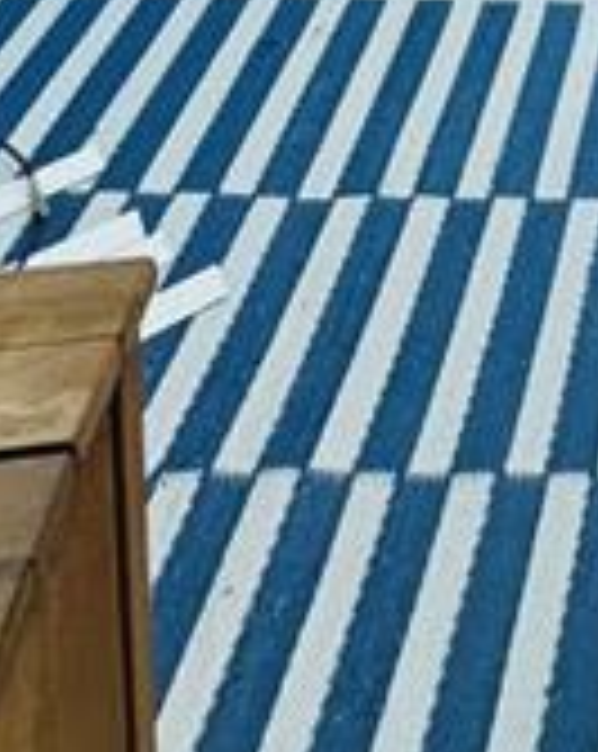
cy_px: -720
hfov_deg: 19.9
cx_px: 962
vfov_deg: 19.2
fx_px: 1398
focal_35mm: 63
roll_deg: -4.7
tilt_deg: -13.0
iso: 50
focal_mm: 2.22
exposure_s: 1/646
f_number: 2.2
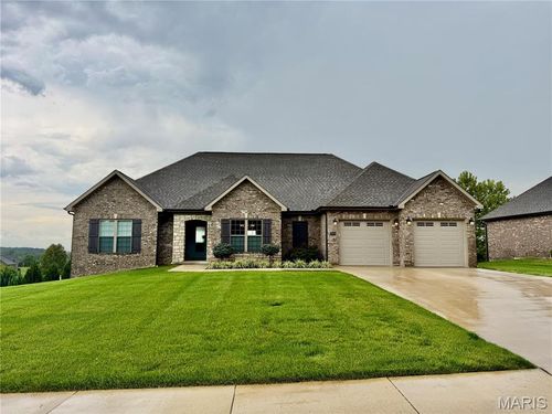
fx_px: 383
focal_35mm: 24
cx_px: 276
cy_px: 207
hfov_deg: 71.6
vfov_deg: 56.8
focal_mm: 6.76
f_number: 1.78
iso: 80
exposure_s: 1/2445
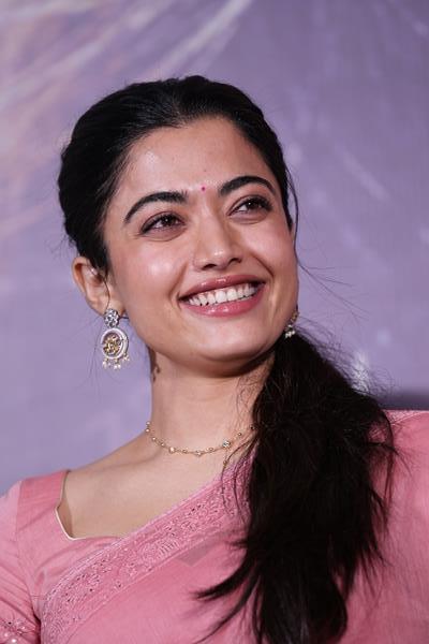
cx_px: 214
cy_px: 322
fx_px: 5362
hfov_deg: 4.6
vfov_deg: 6.9
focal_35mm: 300
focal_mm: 200
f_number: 3.2
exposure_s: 1/60
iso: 250
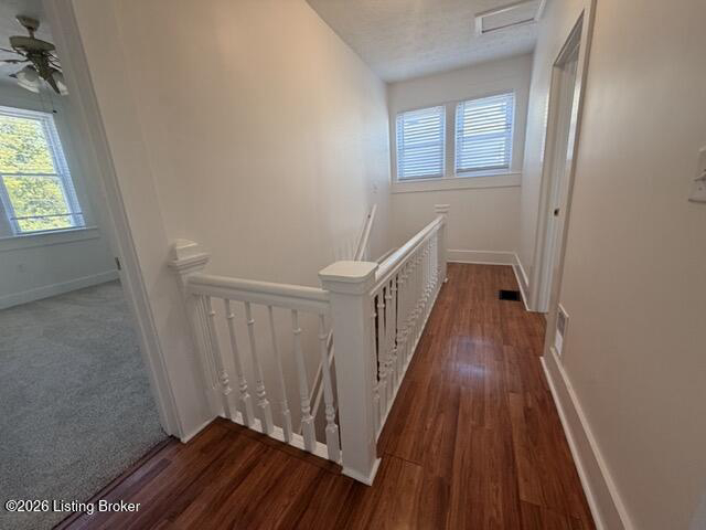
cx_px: 353
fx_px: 286
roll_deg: +4.5
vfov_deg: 85.7
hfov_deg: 102.1
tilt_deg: -14.8
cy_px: 265
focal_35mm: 14
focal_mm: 2.22
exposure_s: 1/120
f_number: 2.2
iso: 160
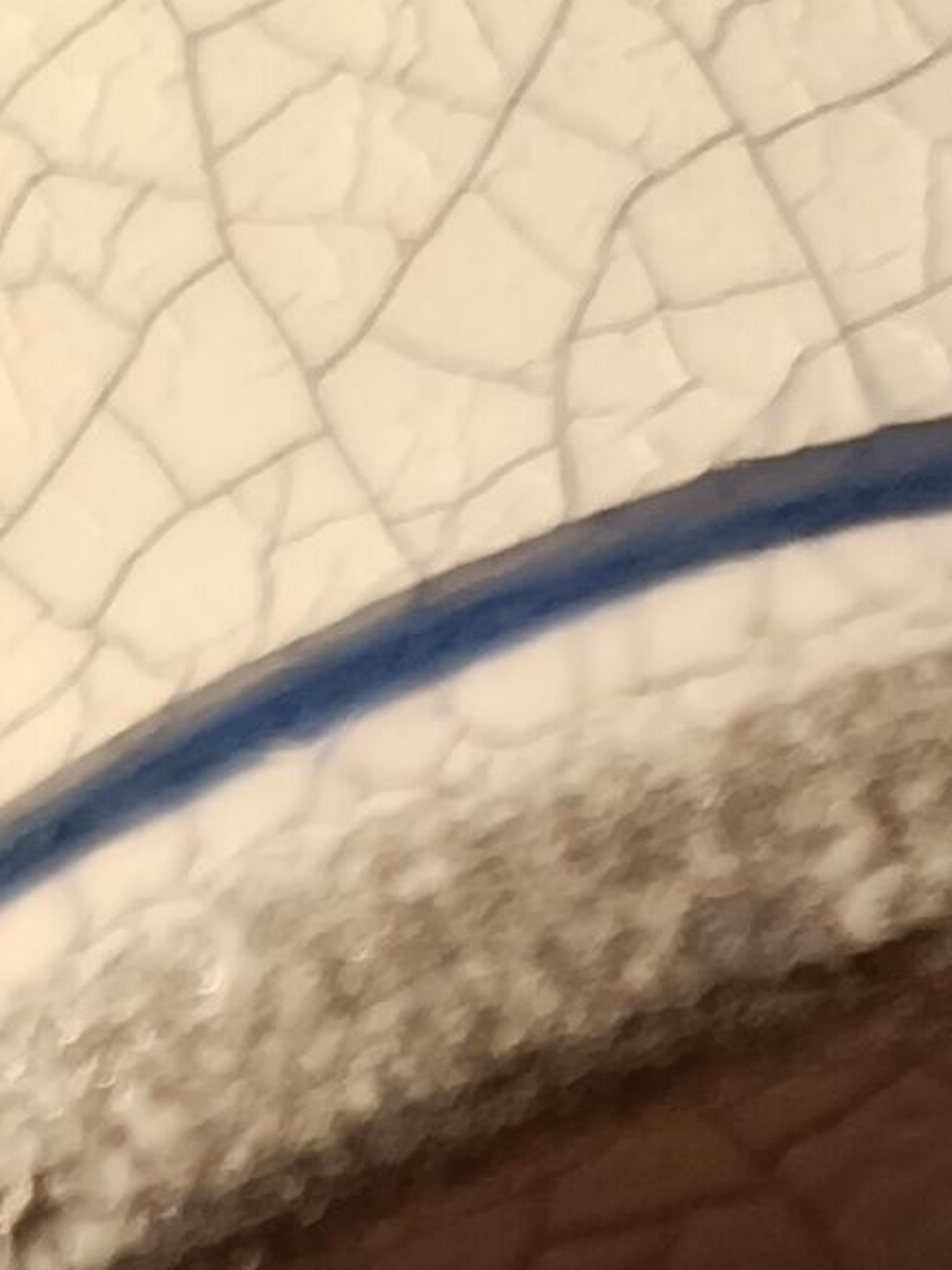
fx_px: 6750
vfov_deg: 9.3
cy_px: 3301
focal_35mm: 184
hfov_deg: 7.7
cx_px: 2014
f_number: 1.5
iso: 189
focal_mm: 4.94
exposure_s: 1/101
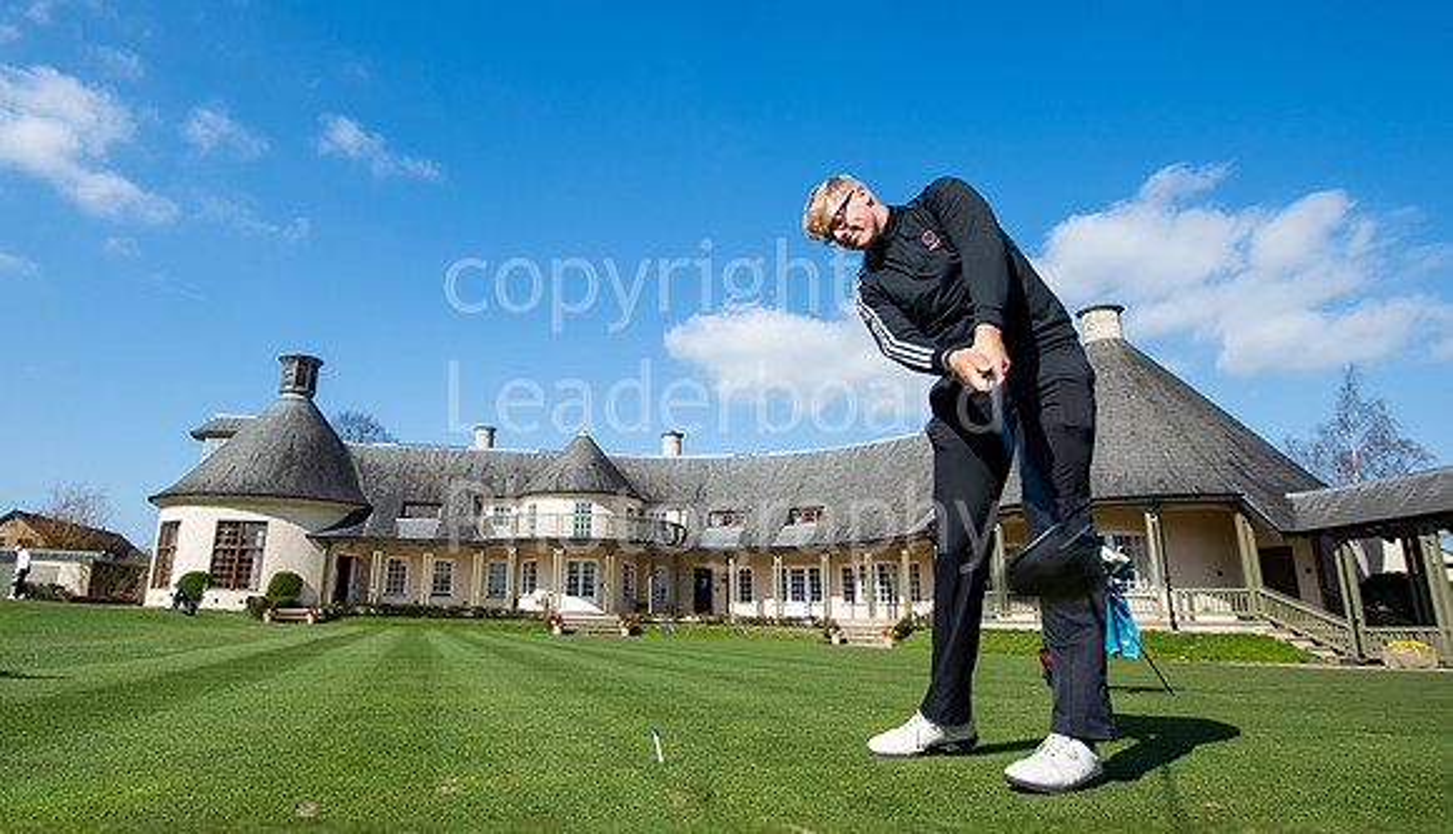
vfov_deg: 54.7
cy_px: 373
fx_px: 805
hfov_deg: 83.7
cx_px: 637
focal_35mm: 21
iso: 250
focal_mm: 16
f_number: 6.3
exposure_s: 1/1000
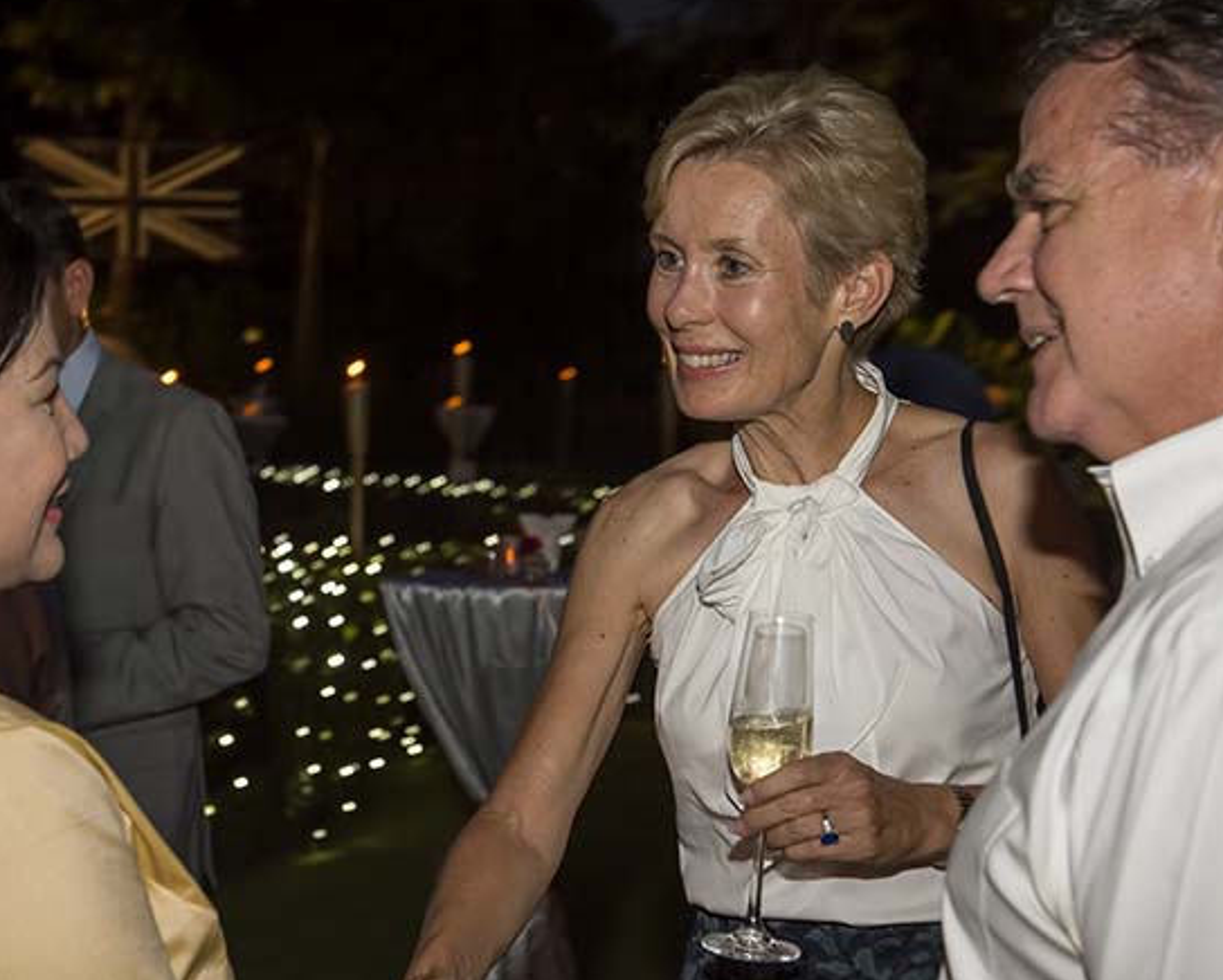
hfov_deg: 22.2
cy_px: 523
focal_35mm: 86
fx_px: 3115
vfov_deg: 17.9
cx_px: 461
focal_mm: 52
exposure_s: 1/60
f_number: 5.6
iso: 400
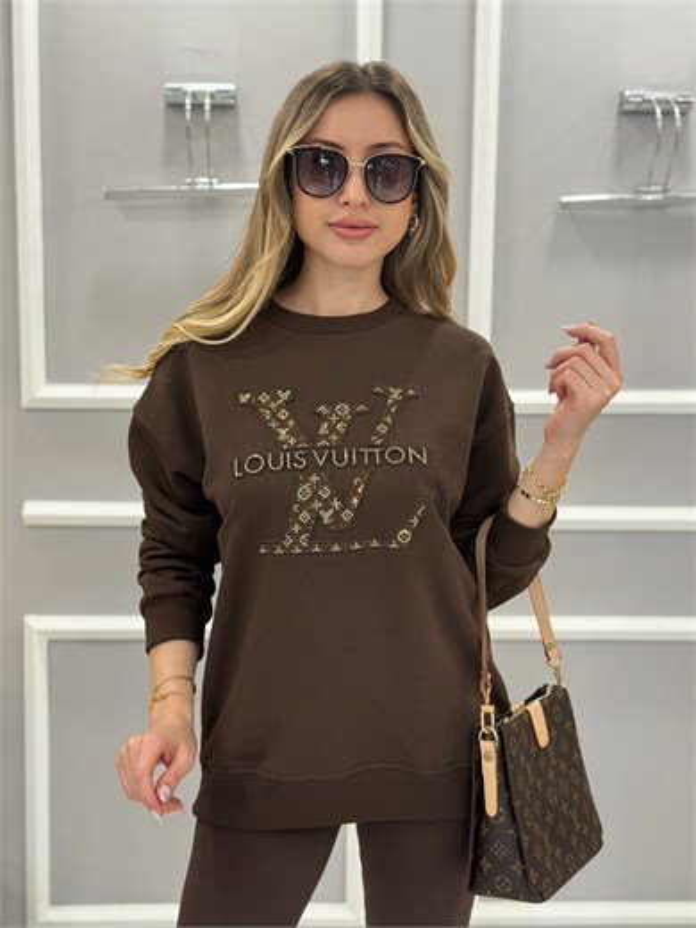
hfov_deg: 30.3
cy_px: 464
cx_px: 348
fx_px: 1287
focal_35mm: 48
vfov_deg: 39.7
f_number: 1.78
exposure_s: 1/100
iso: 200
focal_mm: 6.76
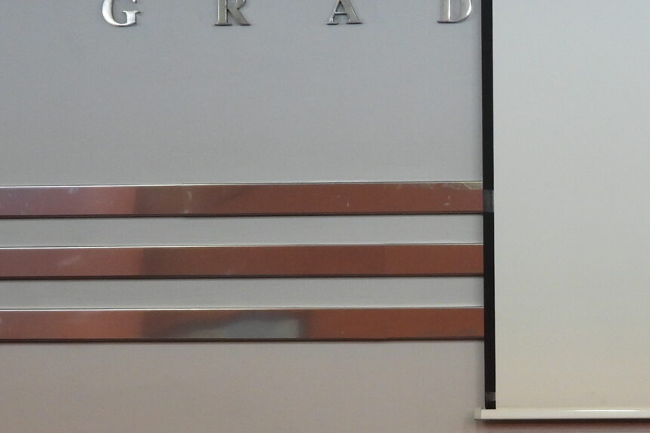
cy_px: 445
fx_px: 2799
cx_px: 726
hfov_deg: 13.0
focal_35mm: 155
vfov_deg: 8.8
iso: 160
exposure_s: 1/30
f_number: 3.2
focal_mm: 9
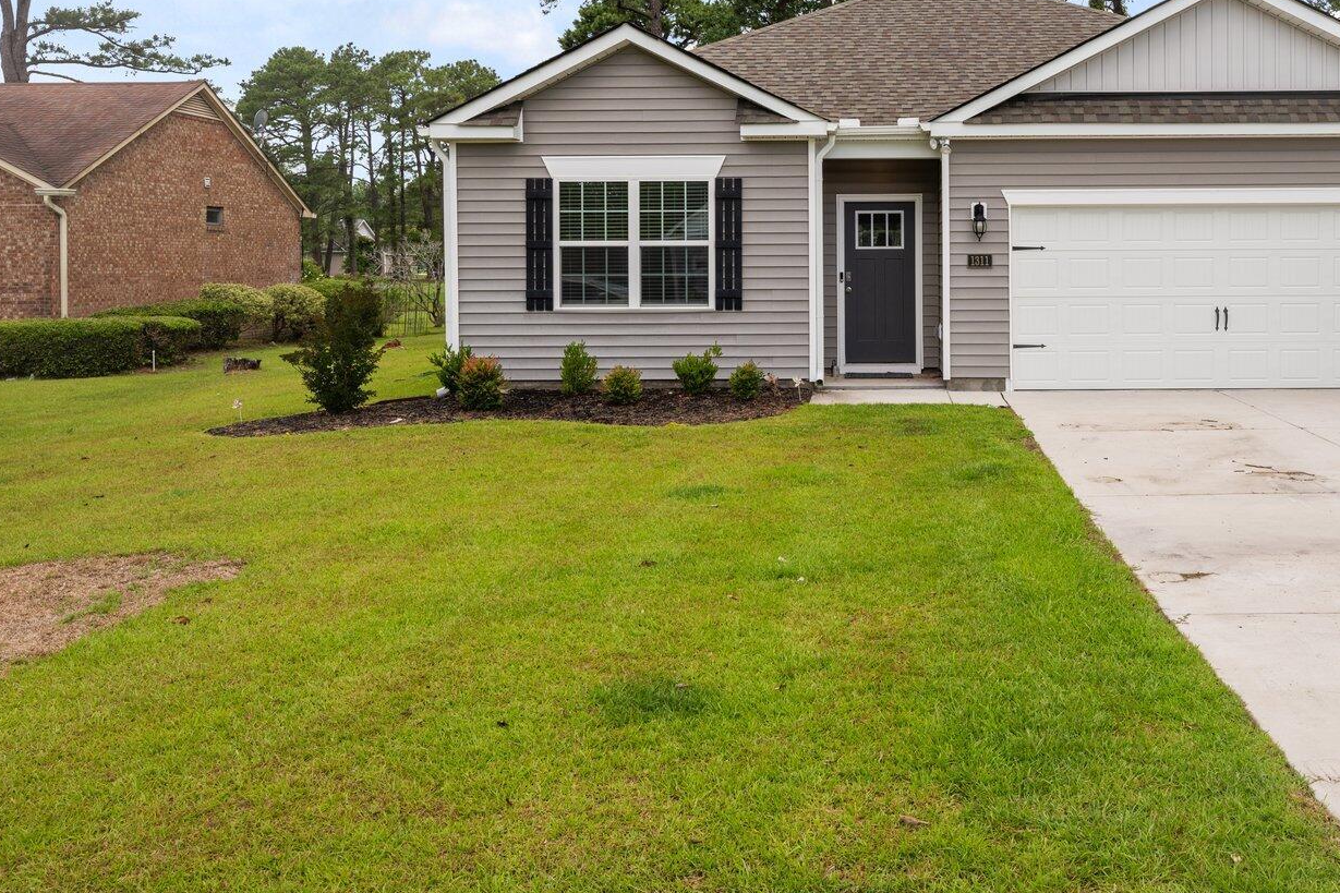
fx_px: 1303
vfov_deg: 37.3
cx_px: 879
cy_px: 276
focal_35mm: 35
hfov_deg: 53.5
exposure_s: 1/160
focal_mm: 21
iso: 100
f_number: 9
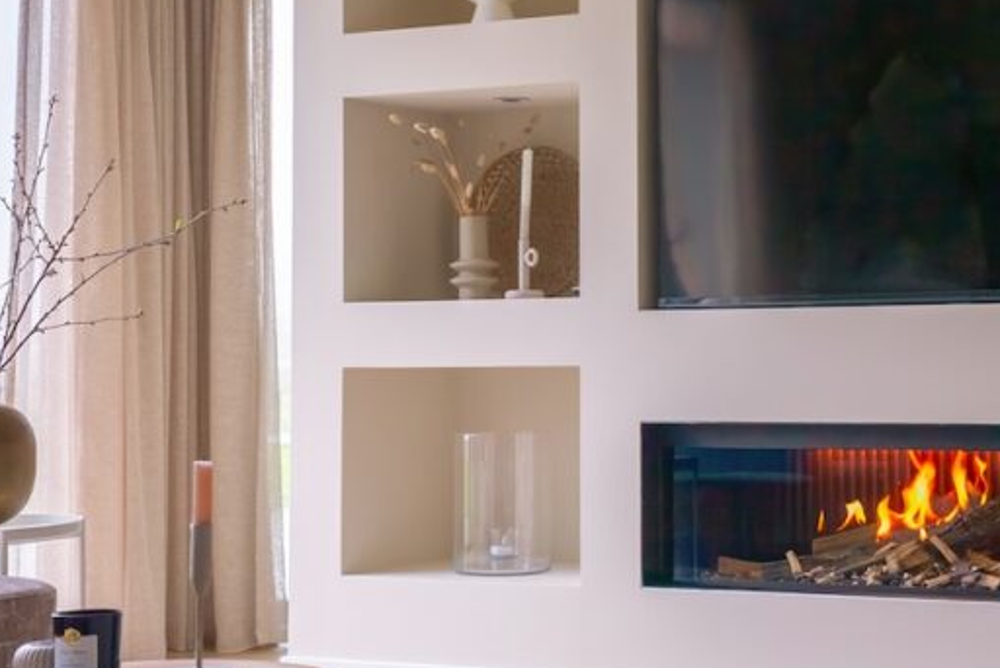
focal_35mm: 72
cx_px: 846
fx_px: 2001
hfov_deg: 27.3
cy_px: 301
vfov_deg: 18.9
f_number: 5
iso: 800
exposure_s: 1/125
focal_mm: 36
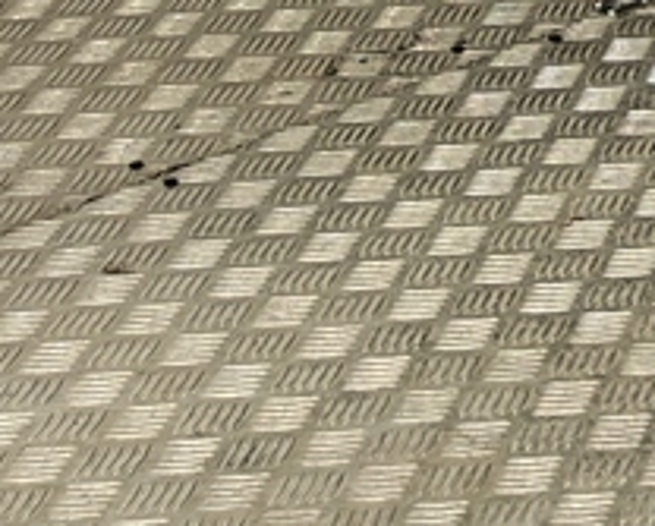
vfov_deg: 8.6
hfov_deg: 10.1
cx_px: 1660
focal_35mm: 162
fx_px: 3145
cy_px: -800
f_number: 1.8
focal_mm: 5.59
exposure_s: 1/201
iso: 80
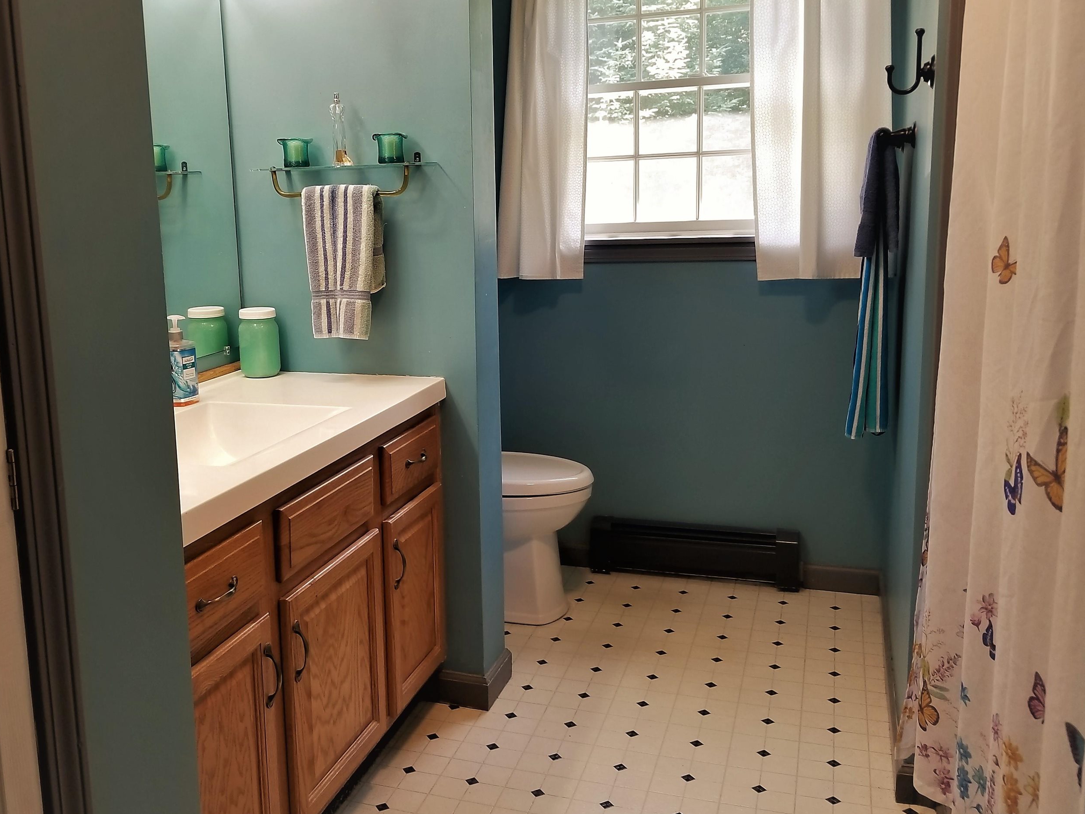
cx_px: 433
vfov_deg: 44.1
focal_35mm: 32
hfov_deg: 56.4
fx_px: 1003
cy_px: 354
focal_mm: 4.3
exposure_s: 1/60
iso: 125
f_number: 1.7
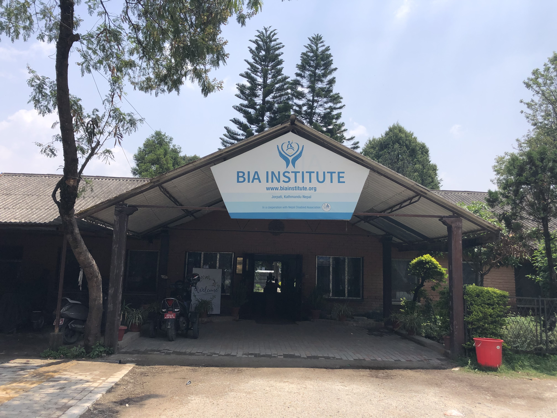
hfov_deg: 63.4
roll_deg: -0.8
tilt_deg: +8.6
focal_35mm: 28
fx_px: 451
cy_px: 209
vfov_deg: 49.7
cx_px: 278
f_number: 1.8
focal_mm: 3.99
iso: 20
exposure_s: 1/2000
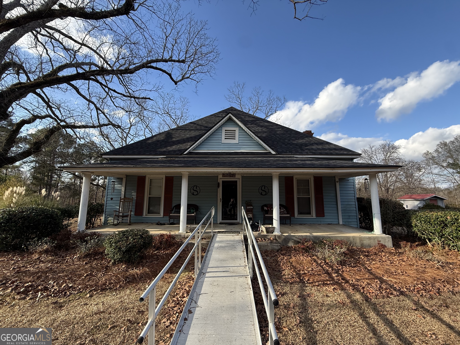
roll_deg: +0.0
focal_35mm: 14
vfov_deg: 85.7
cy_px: 172
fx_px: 186
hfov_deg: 102.1
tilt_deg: +8.7
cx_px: 230
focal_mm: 2.22
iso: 64
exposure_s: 1/664
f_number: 2.2
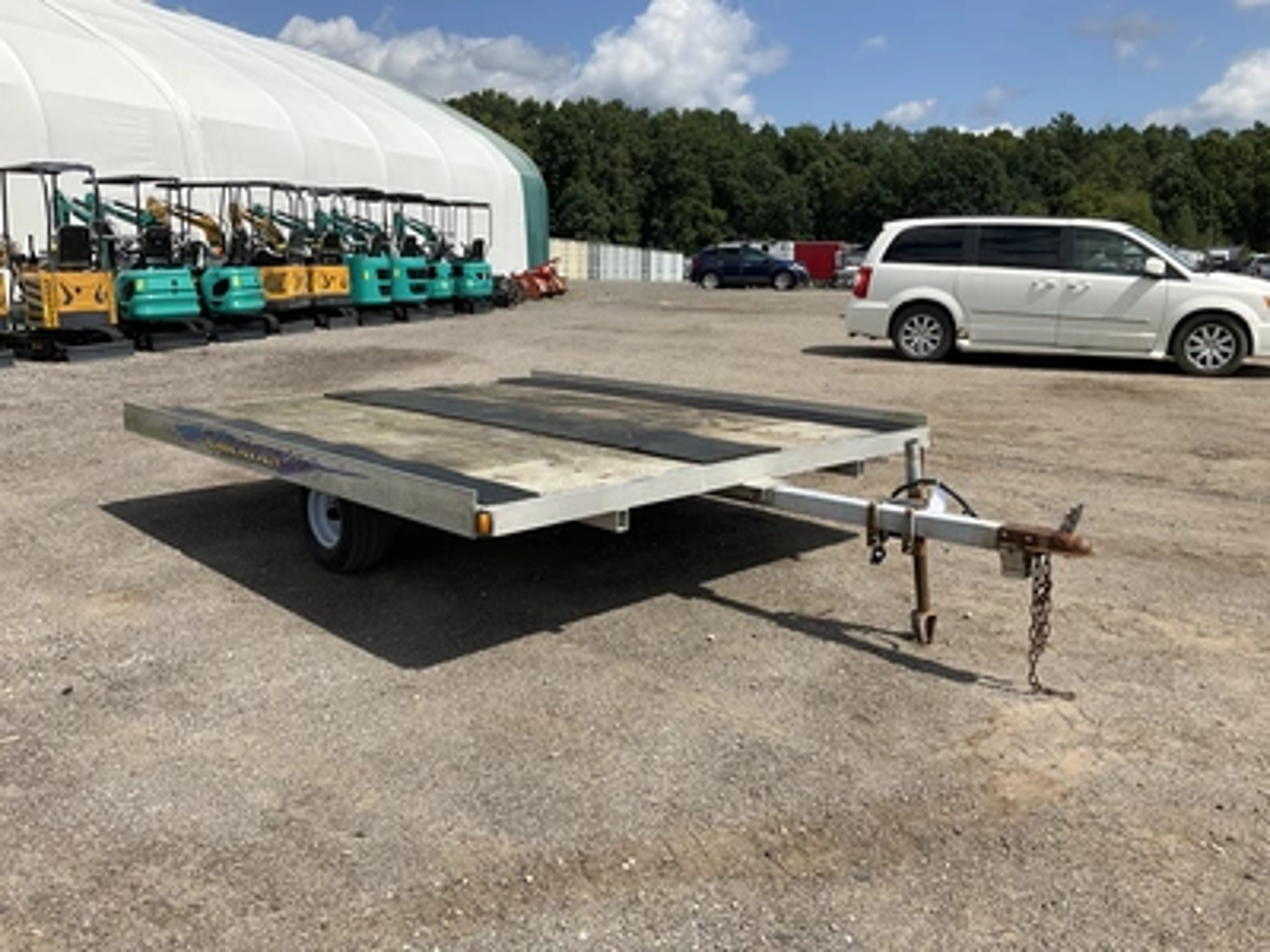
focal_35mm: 29
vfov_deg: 48.2
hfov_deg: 61.7
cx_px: 635
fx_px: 1064
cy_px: 476
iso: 25
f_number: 1.8
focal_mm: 3
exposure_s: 1/2667
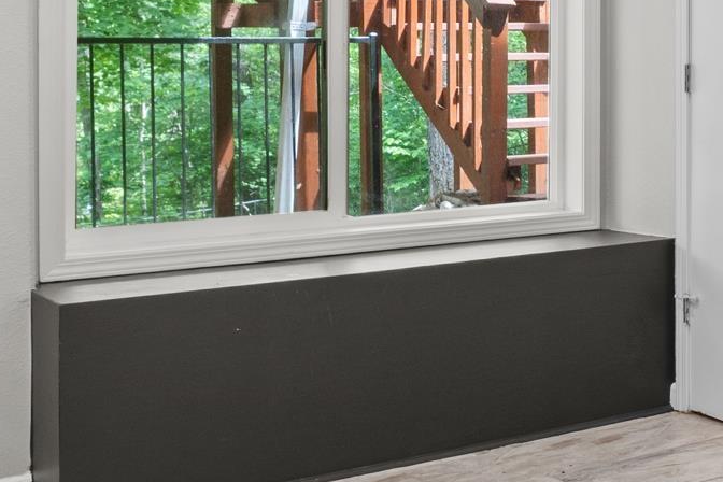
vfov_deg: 19.1
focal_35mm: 70
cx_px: 1061
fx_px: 1402
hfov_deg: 23.6
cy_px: 27
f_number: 7.1
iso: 320
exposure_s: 1/2.5
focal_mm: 12.5
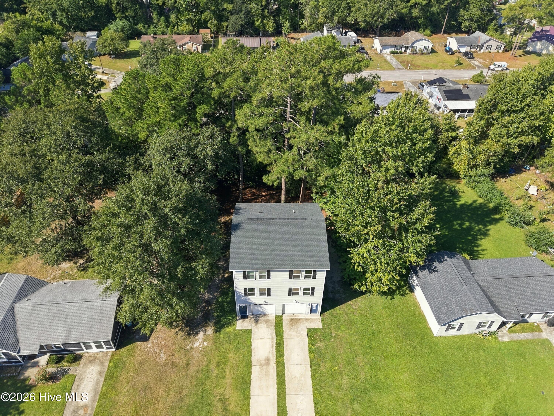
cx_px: 277
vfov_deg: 56.8
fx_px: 384
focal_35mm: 24
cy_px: 208
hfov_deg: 71.6
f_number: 1.8
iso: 190
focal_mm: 8.7
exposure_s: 1/2000
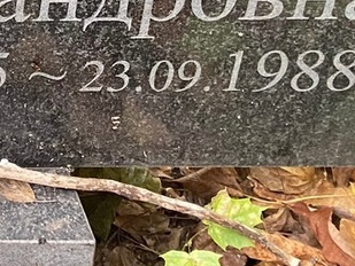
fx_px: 1241
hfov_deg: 13.4
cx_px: -410
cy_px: -338
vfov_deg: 10.7
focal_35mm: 121
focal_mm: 4.25
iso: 125
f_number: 1.8
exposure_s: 1/88
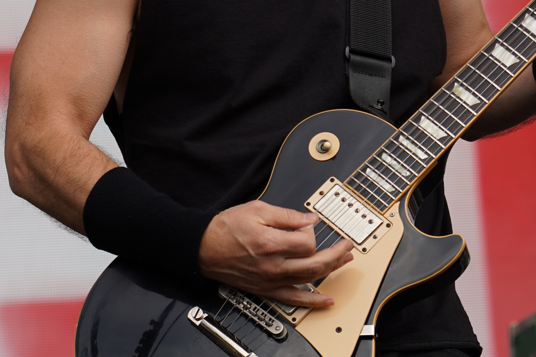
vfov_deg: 4.9
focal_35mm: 283
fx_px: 4213
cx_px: 254
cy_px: 91
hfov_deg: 7.3
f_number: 4.5
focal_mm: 105
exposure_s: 1/250
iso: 100
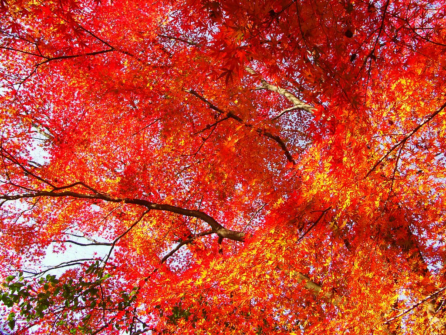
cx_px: 223
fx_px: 451
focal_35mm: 35
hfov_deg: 52.6
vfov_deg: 40.7
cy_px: 168
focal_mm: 9.15
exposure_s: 1/160
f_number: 3.5
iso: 64
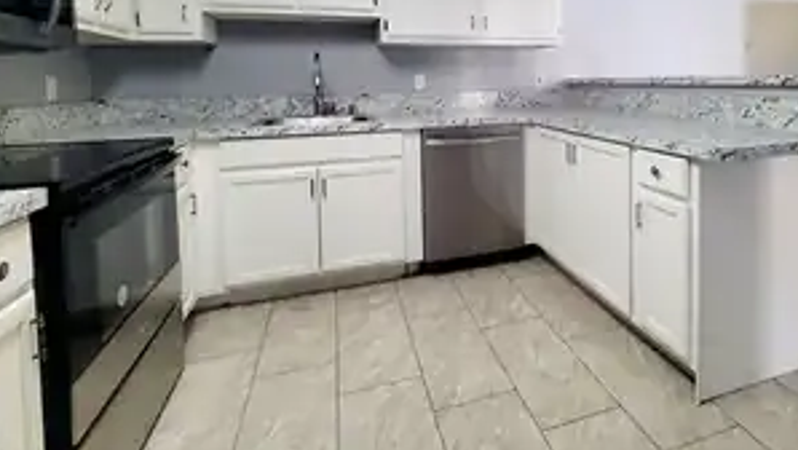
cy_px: 91
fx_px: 402
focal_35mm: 19
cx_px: 487
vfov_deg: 54.5
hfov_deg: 88.1
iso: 400
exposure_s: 1/60.2
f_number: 2.2
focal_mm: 2.2
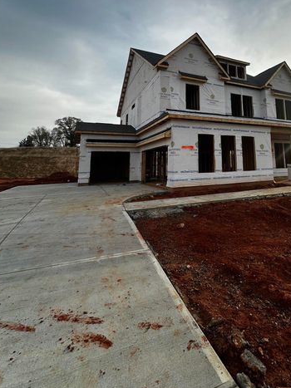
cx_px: 196
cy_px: 128
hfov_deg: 64.1
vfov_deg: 79.0
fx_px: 224
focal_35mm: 20
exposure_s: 1/1082
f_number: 2.2
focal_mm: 2.22
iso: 40
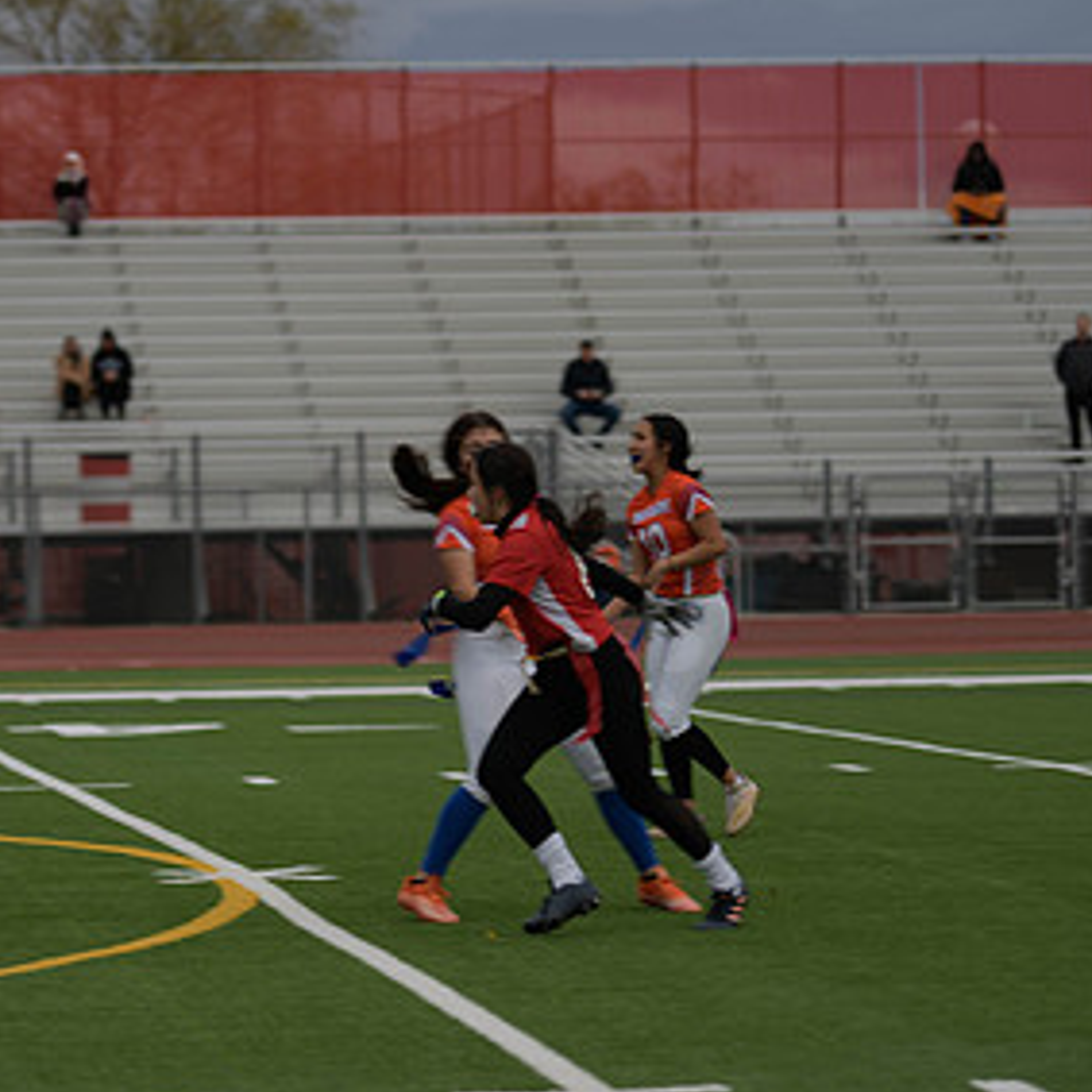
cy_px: 523
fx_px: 6960
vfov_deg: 9.0
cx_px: 313
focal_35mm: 195
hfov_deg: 9.0
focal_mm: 112
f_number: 2.8
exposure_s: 1/200
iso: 64
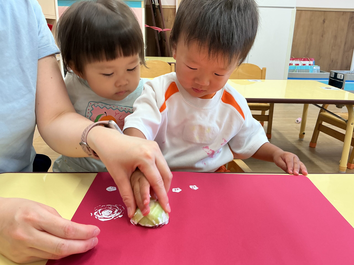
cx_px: 177
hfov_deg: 61.7
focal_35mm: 29
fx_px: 297
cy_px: 132
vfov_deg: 48.2
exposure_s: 1/50
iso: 64
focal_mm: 3
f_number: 1.8
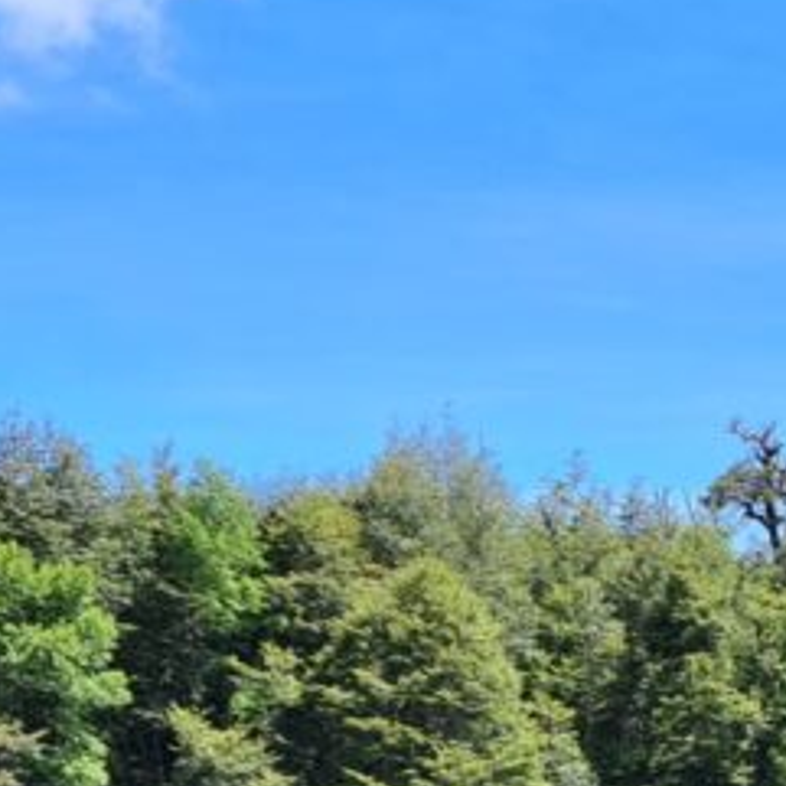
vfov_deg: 17.1
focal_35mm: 94
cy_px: 1099
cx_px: 1181
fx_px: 2415
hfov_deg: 16.8
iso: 50
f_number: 1.8
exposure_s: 1/355
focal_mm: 7
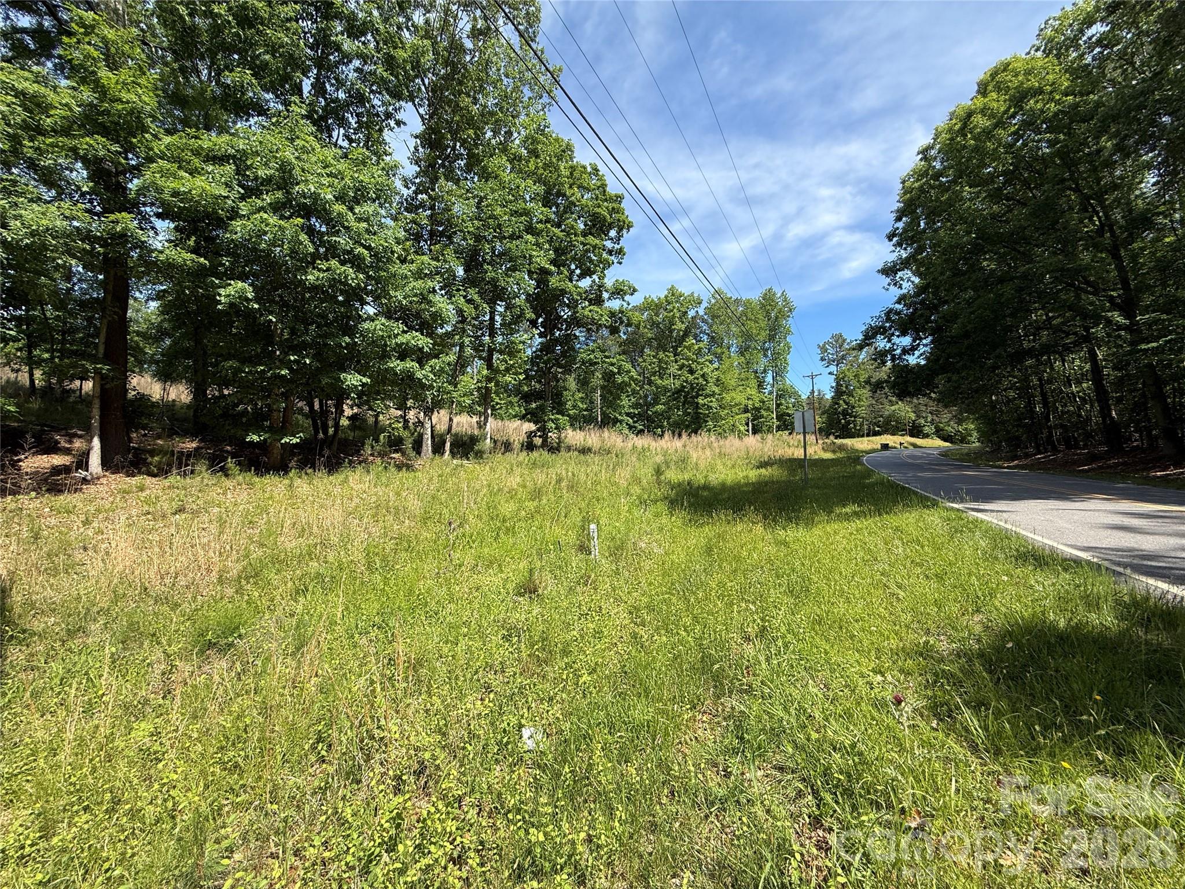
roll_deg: +1.4
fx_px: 479
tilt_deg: +4.6
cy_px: 444
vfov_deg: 85.7
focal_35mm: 14
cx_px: 592
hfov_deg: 102.1
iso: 50
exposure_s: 1/970
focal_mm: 2.22
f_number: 2.2
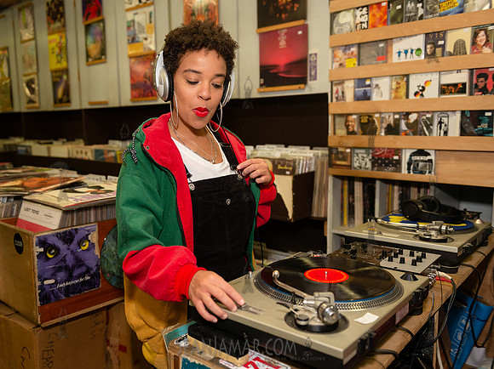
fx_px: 452
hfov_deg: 57.1
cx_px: 213
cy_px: 187
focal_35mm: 32
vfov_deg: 44.4
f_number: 2.8
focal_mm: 29
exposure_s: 1/320
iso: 640
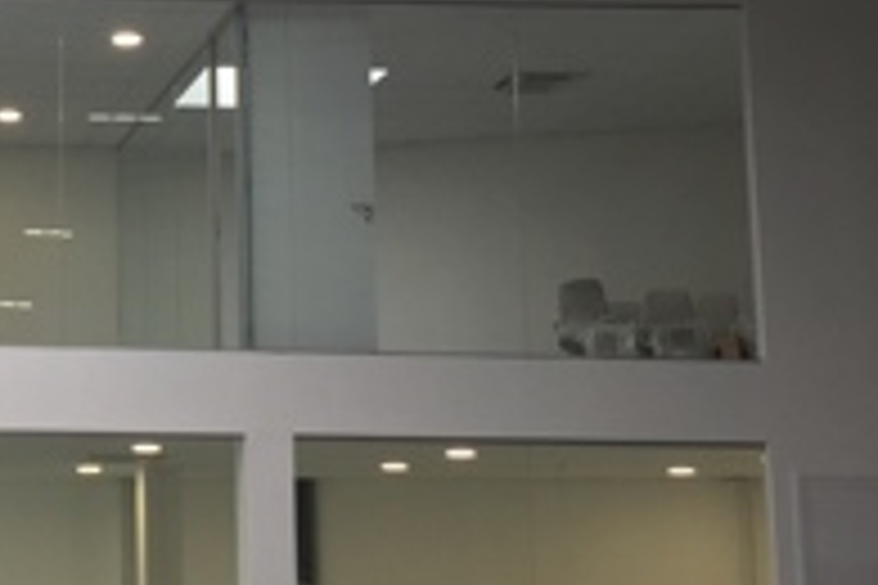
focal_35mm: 93
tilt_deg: +7.5
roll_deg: -1.0
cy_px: 234
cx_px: -189
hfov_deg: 20.4
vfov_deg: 14.7
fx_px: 2268
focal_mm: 4.15
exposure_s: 1/50
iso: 32
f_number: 2.2
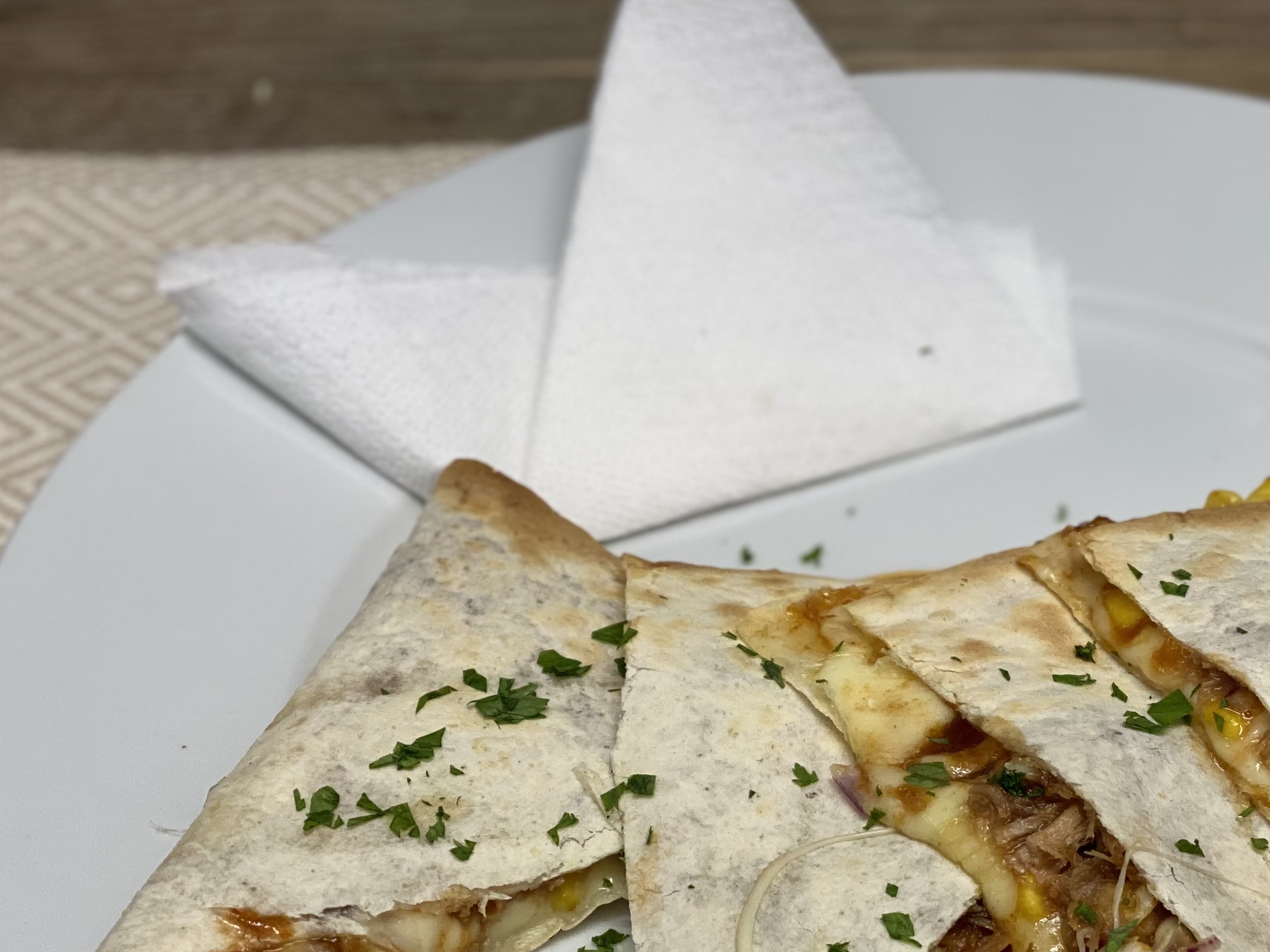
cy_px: 833
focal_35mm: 92
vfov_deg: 15.9
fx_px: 3375
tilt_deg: -45.2
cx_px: 940
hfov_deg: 21.1
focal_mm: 6
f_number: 2
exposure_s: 1/122
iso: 64
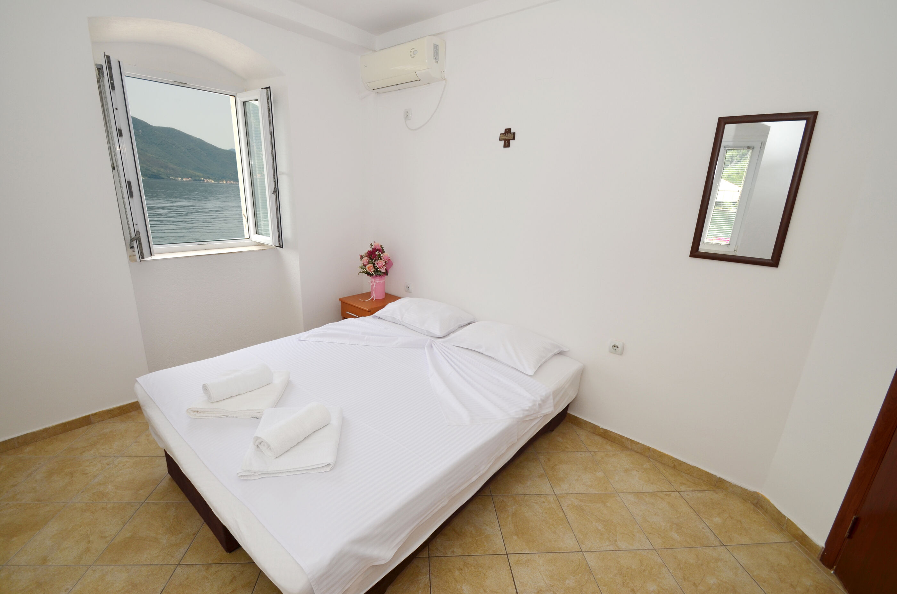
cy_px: 297
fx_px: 373
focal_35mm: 15
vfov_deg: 77.1
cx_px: 448
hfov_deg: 100.5
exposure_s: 1/125
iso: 140
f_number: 5.6
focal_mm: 10
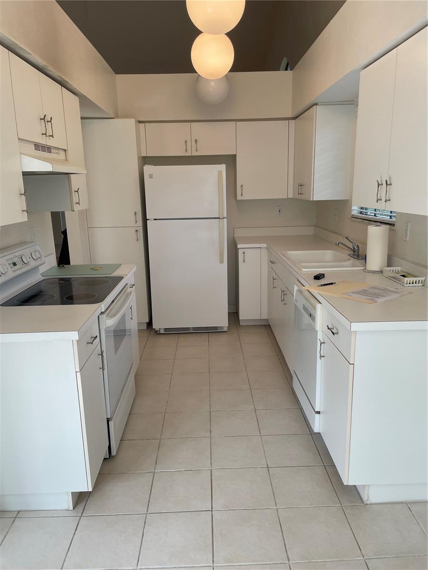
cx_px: 214
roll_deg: +1.5
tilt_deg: -13.6
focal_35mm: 26
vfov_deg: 67.3
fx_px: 429
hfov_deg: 53.1
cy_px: 285
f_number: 1.6
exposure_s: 1/127
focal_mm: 4.2
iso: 32
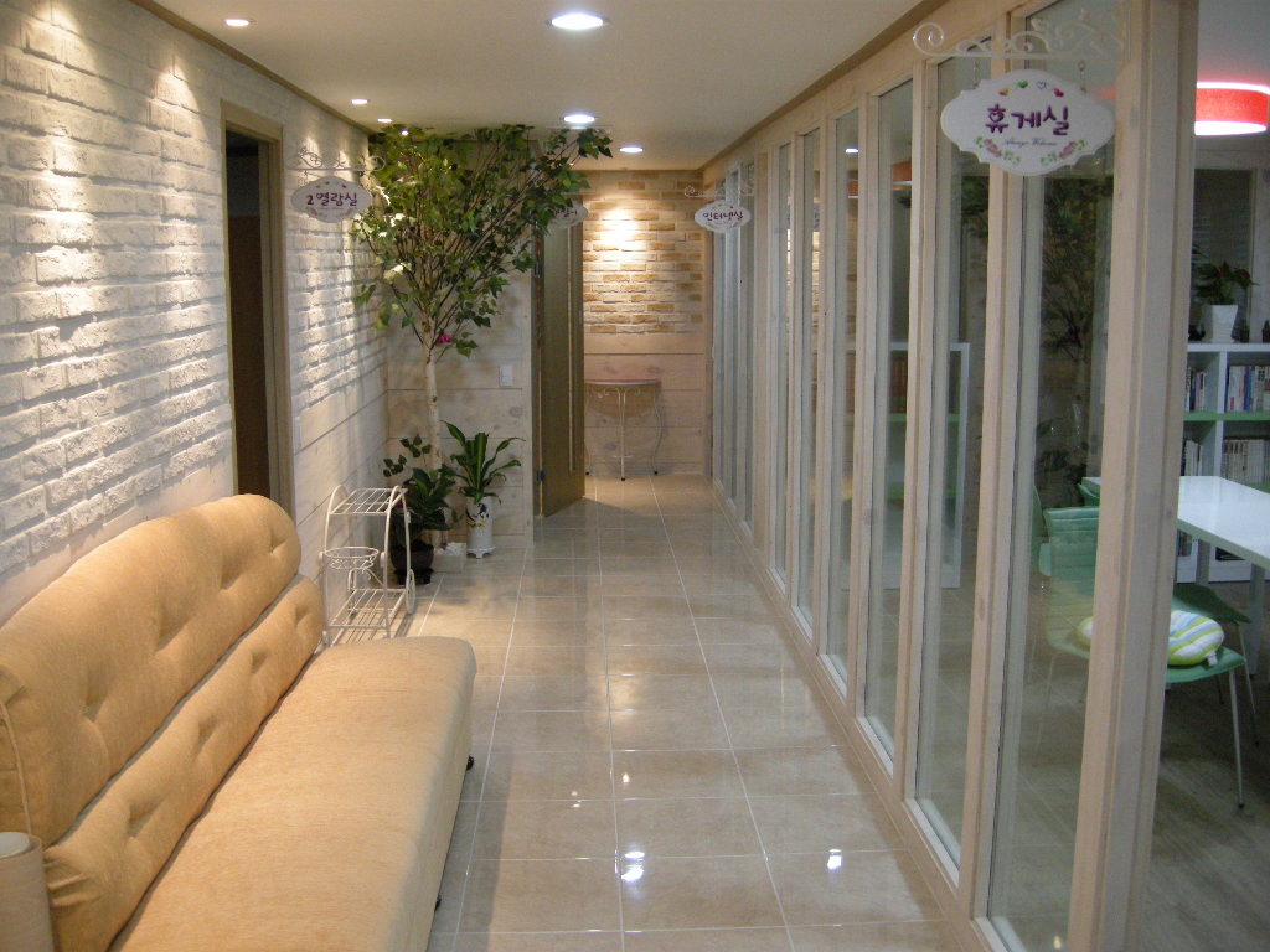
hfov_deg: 52.6
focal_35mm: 35
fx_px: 1284
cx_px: 635
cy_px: 476
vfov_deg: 40.7
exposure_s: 1/63.1
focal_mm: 7.5
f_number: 2.7
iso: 361
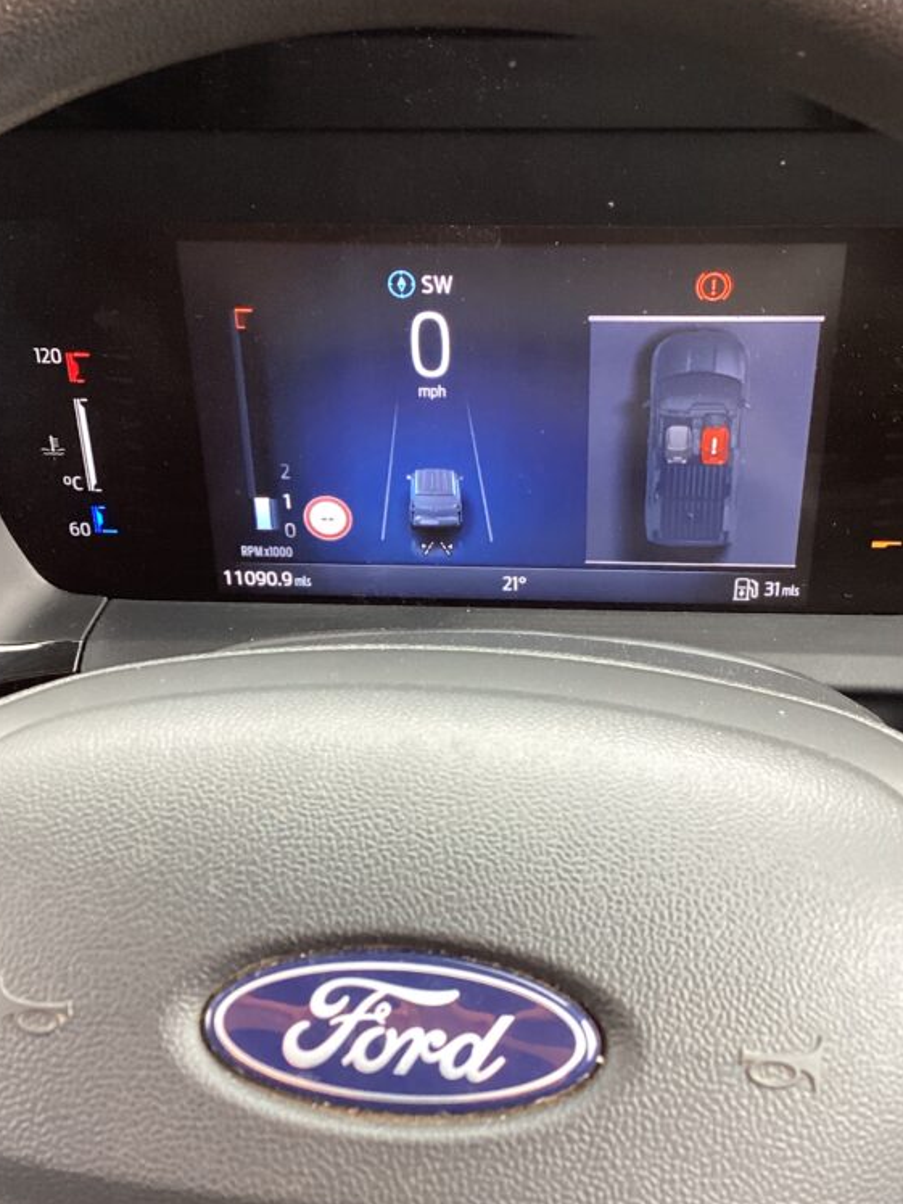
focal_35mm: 44
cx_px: 489
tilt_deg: -32.8
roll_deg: +1.4
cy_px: 683
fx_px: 1530
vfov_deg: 42.9
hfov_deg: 32.9
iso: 125
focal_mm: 3.3
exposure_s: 1/60
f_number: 2.4
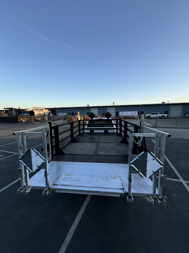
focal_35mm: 14
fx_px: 102
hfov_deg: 85.7
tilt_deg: -7.7
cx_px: 94
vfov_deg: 102.1
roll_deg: +0.8
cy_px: 126
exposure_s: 1/343
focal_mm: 2.22
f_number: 2.2
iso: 40
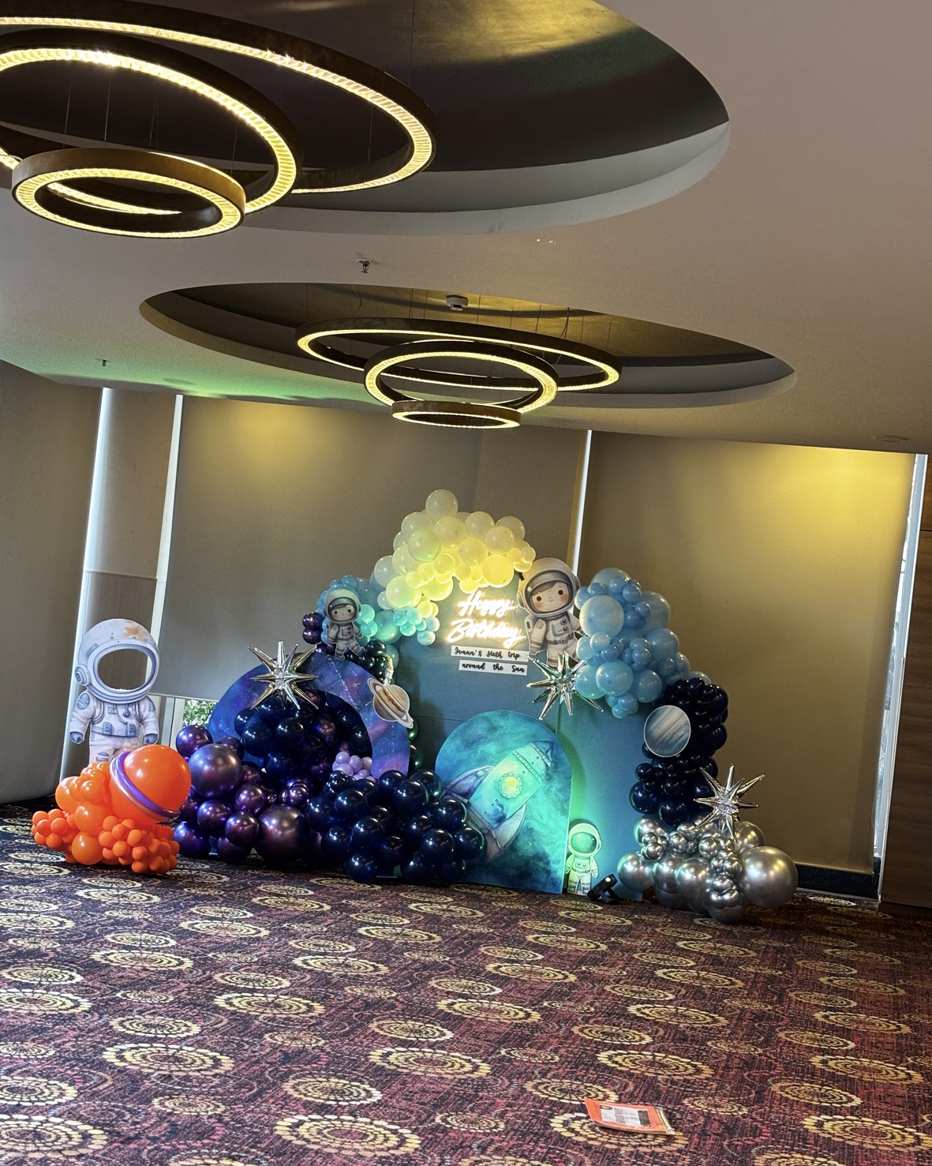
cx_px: 473
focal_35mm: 55
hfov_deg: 27.6
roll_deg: -6.5
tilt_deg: +0.9
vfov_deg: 34.1
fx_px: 1897
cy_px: 619
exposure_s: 1/33
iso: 125
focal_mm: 5.96
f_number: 1.6
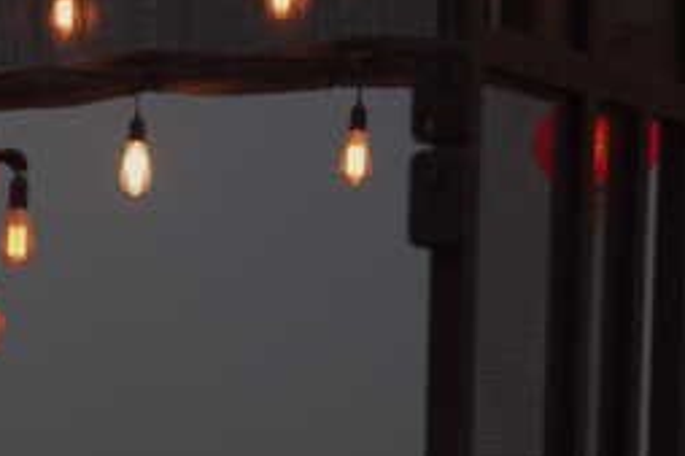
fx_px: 3118
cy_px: 695
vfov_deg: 8.2
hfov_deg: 12.3
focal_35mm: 164
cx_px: -102
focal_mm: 52
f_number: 2.8
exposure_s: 1/60
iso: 800
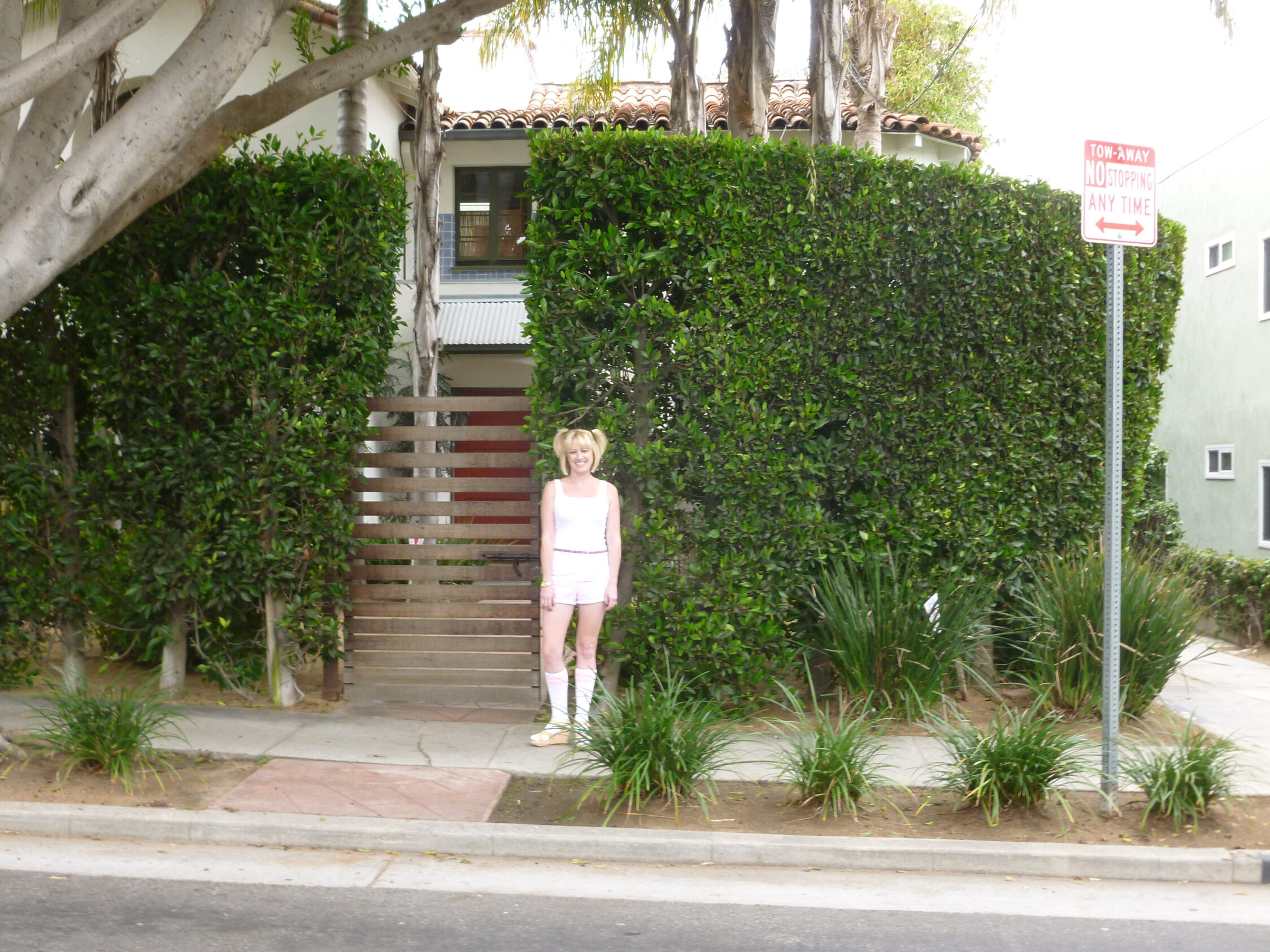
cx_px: 583
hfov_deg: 45.7
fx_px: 1504
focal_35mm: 41
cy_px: 468
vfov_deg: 35.1
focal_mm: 6.5
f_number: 3.6
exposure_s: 1/60
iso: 125
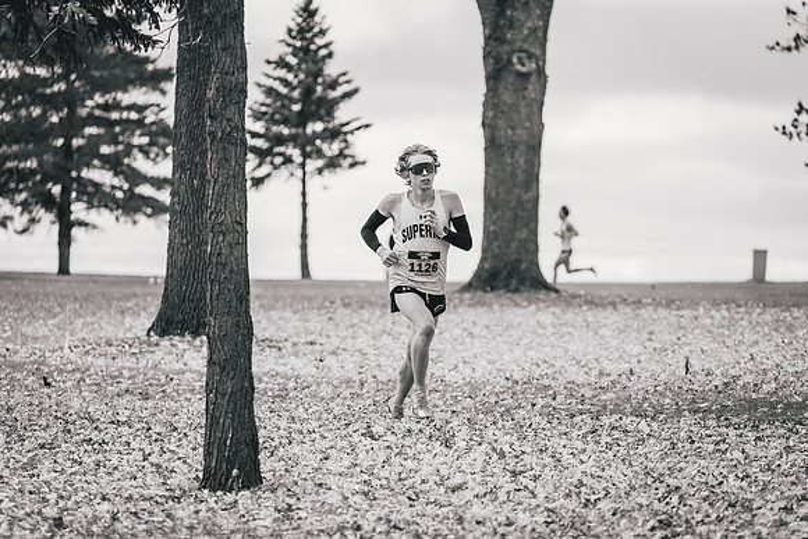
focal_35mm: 298
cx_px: 404
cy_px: 270
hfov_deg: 6.9
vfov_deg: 4.6
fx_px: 6686
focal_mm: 296
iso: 400
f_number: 6.3
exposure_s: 1/1000
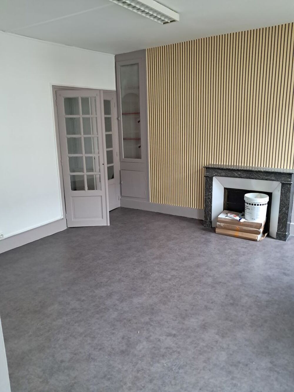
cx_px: 147
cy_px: 196
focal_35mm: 27
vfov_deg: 65.3
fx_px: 306
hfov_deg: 51.4
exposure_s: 1/50
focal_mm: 4
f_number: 1.8
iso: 640
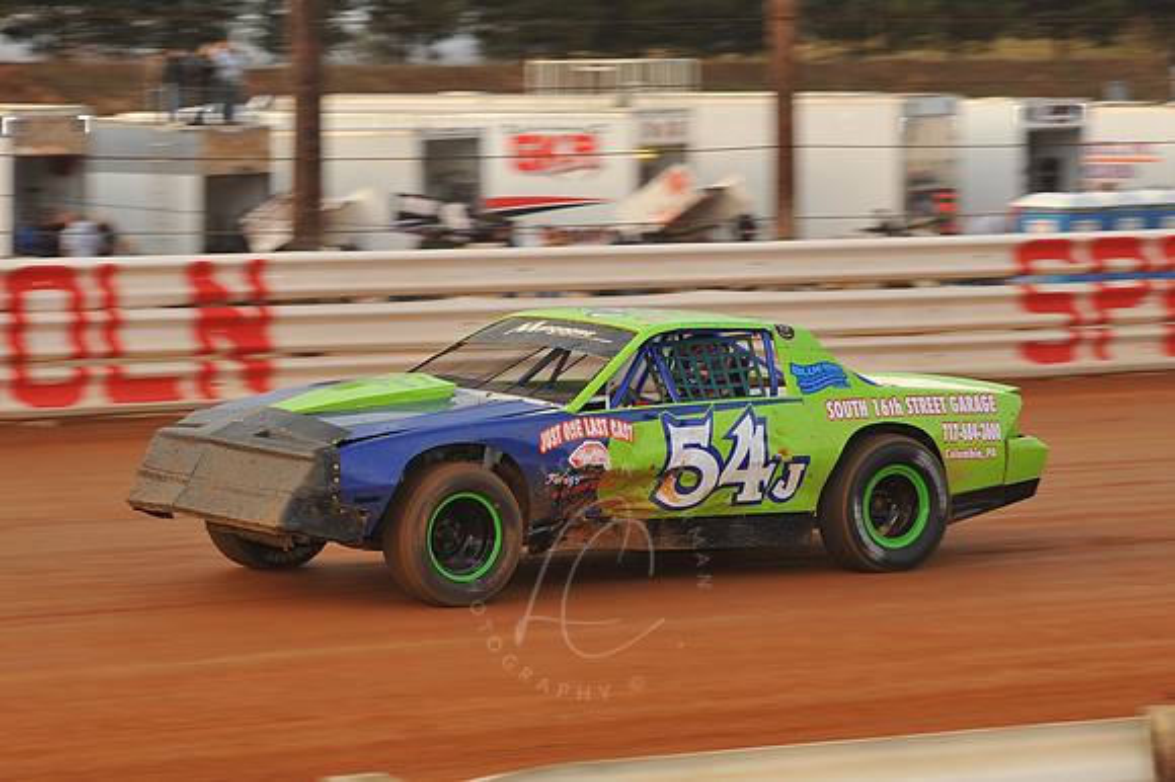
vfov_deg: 11.0
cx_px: 588
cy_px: 391
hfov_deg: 16.4
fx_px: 4077
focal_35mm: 125
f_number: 7.1
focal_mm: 125
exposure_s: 1/320
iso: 400
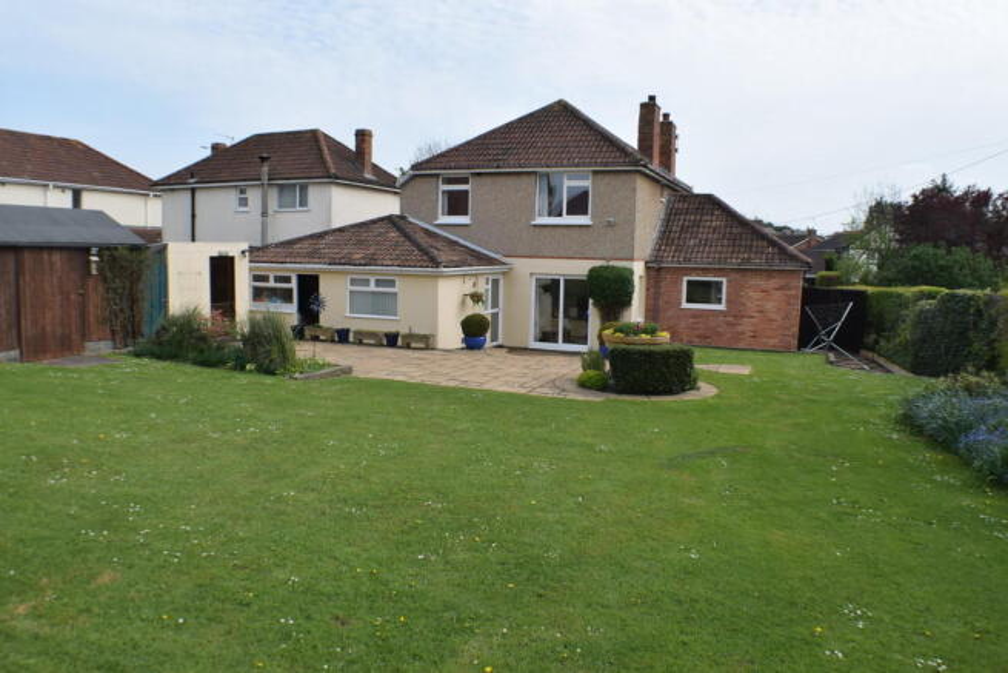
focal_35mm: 33
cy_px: 336
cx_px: 504
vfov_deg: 40.0
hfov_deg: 57.2
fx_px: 924
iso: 200
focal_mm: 22
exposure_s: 1/320
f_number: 9
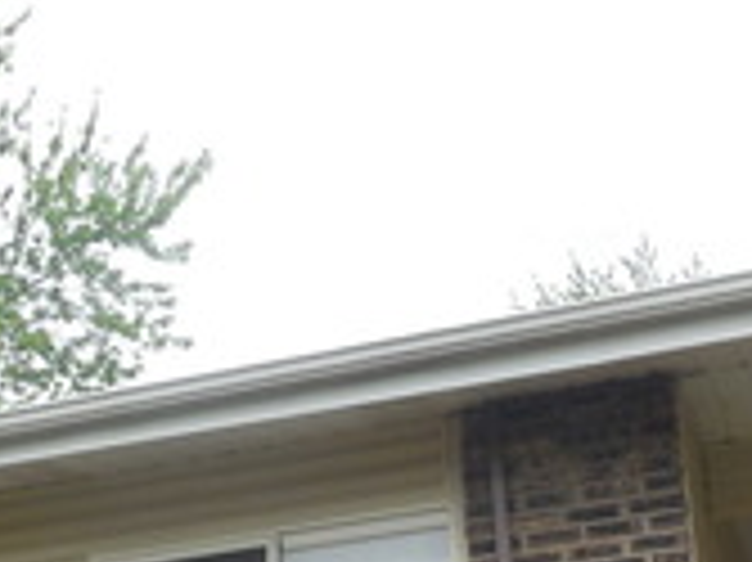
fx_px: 2084
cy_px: 634
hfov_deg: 20.0
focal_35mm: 96
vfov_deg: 15.0
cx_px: 45
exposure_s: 1/1000
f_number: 3.1
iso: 125
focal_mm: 4.5
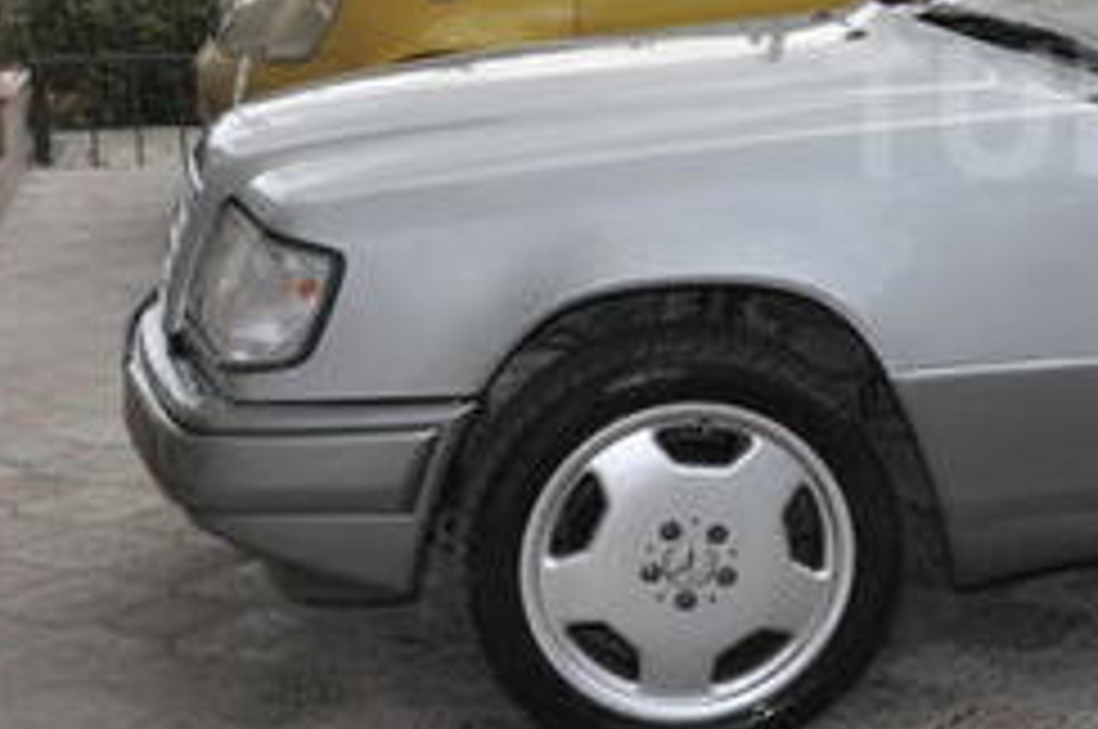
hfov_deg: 22.2
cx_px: 1287
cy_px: 112
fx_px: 2600
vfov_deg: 15.8
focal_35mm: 85
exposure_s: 1/200
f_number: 22
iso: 800
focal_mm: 21
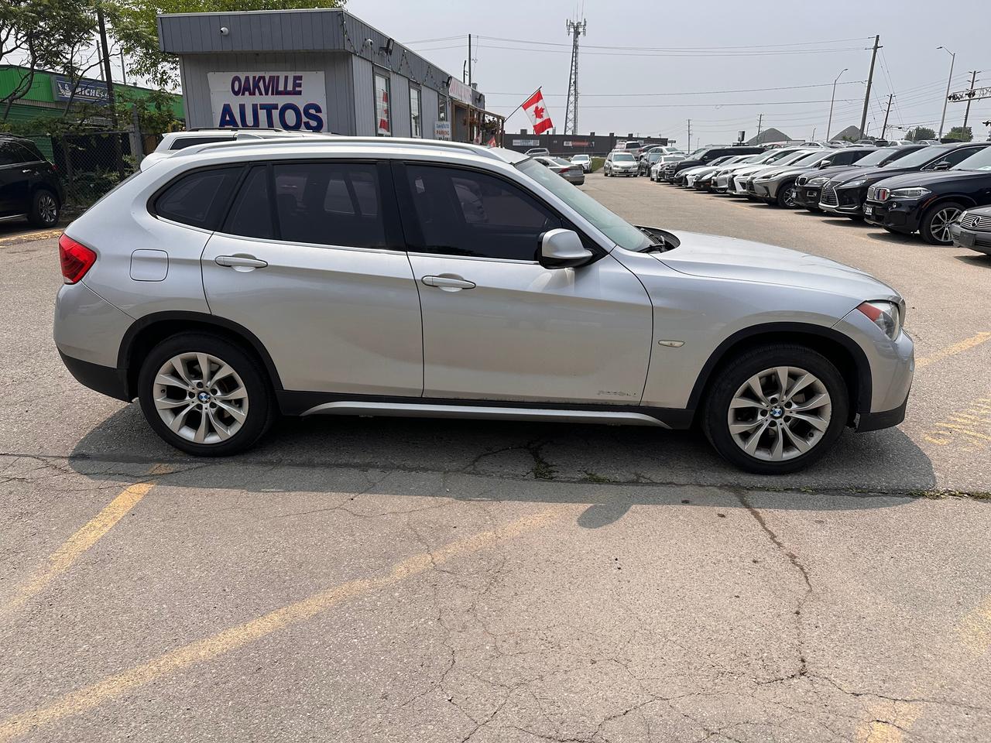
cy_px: 372
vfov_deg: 56.8
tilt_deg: -16.3
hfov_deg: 71.6
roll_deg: +0.0
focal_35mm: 24
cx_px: 496
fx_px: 687
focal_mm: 6.86
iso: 80
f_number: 1.78
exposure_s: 1/6211
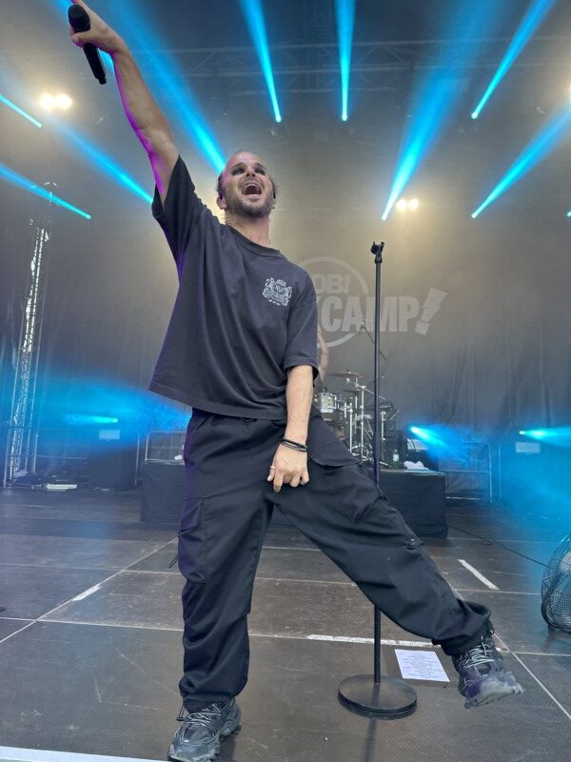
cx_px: 286
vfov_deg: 71.6
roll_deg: -1.4
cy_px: 381
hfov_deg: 56.8
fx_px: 528
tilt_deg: +9.8
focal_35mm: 24
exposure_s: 1/100
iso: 64
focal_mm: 6.86
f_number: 1.78
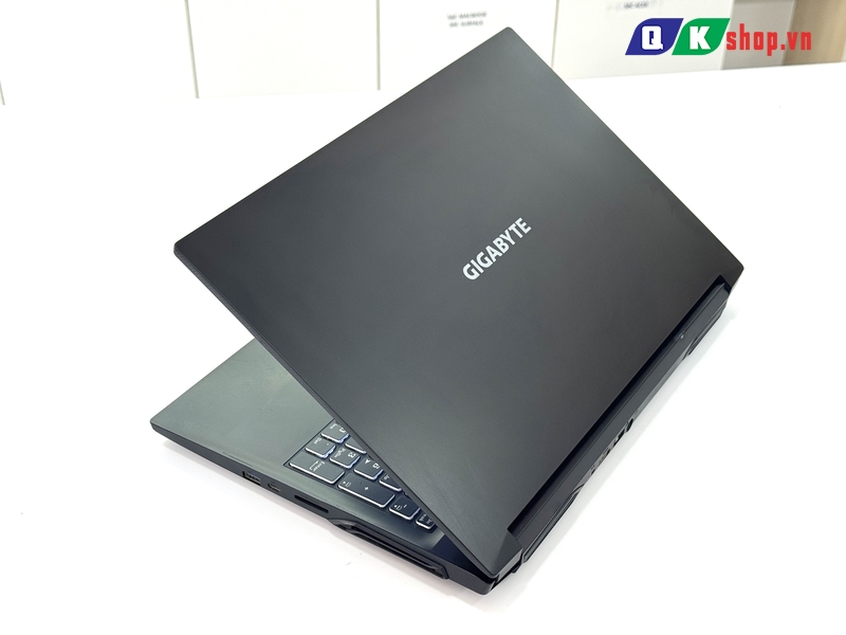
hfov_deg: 39.7
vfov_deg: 30.3
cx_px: 423
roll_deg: +0.2
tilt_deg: -36.5
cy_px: 318
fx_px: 1173
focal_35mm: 48
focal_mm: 6.76
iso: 50
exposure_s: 1/100
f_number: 1.78
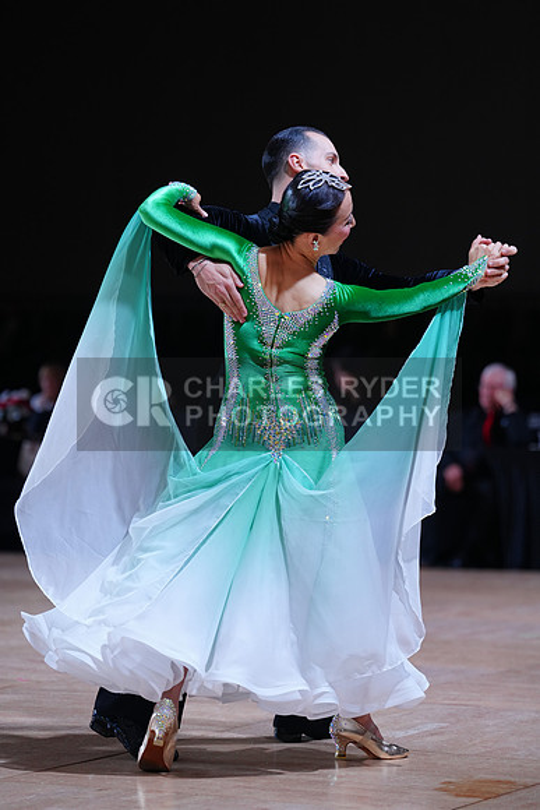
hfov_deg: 10.6
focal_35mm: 129
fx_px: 2901
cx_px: 270
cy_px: 405
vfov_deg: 15.9
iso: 800
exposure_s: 1/500
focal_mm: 129
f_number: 2.8
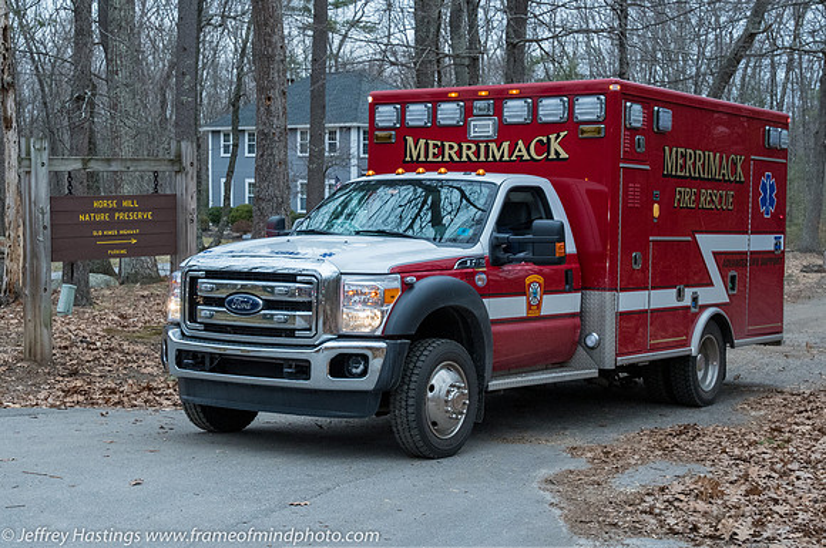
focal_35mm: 60
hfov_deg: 33.4
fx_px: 1373
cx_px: 363
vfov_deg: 22.6
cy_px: 256
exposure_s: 1/400
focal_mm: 31
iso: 1250
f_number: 5.6
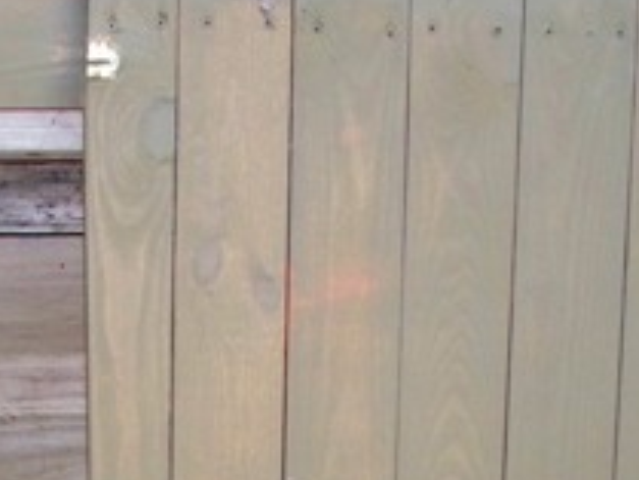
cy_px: 755
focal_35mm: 134
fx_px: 2475
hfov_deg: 14.7
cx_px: 165
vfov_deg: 10.6
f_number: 2.8
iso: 200
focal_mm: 7.54
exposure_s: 1/30
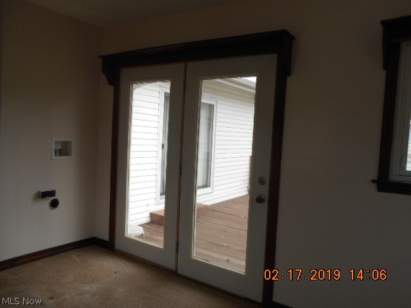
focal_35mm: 26
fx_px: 309
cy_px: 154
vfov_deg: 53.1
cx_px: 206
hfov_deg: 67.3
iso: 80
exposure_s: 1/80
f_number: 3.2
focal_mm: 4.6
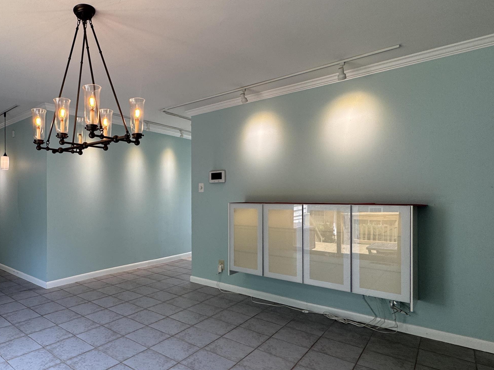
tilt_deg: -0.8
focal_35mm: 22
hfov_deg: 71.7
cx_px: 130
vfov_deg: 61.0
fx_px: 314
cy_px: 199
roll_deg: +0.4
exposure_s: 1/120
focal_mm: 2.22
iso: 80
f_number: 2.2
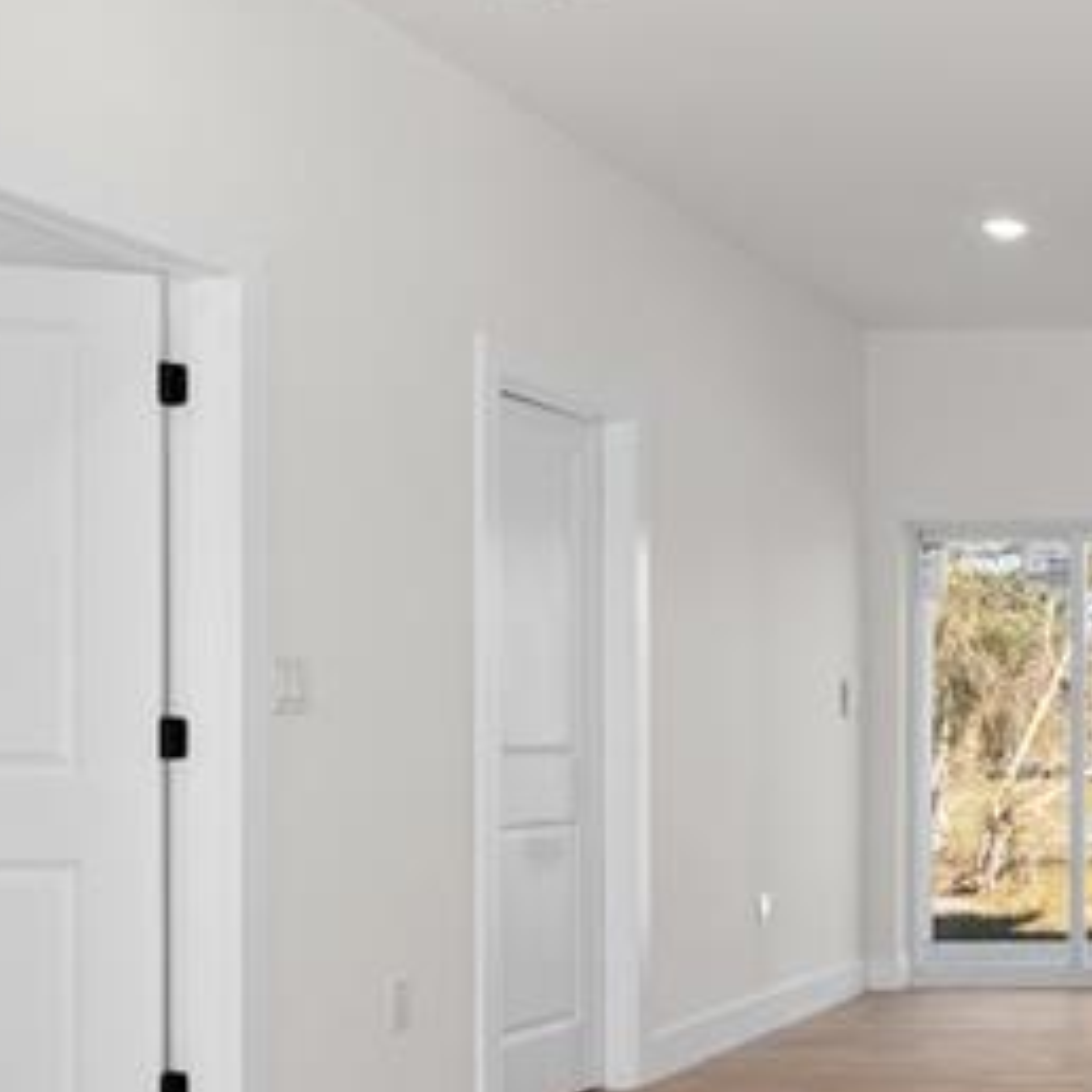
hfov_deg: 26.0
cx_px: 1490
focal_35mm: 54
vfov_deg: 31.4
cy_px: 711
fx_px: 1927
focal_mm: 16
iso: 400
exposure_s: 1/30
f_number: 8
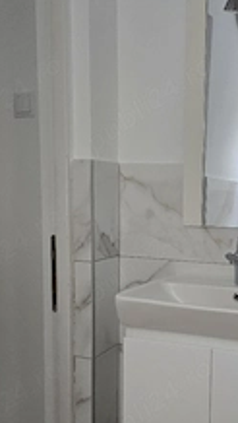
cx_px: 188
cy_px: 279
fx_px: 515
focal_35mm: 46
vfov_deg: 44.0
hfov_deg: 25.6
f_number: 1.7
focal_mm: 6.3
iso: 200
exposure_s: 1/101
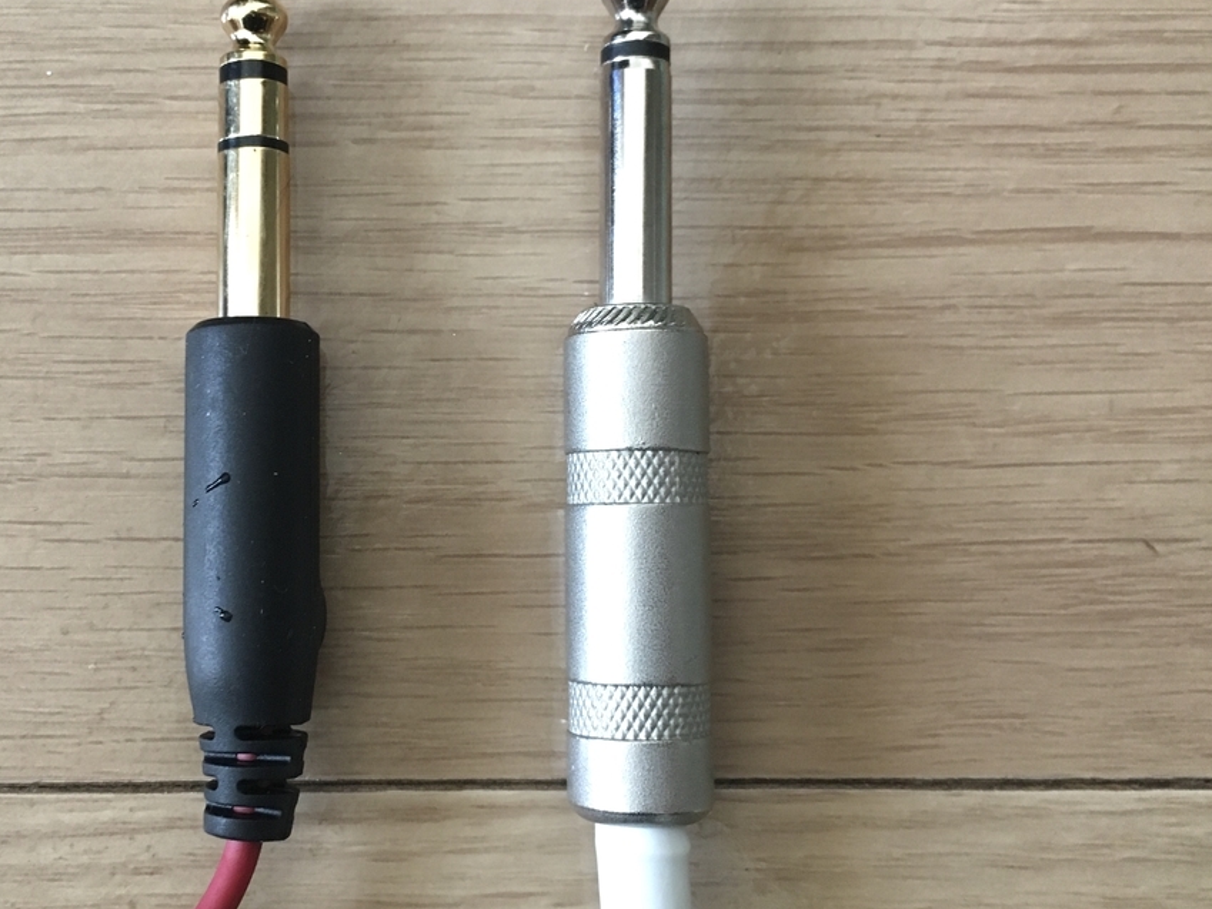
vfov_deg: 35.1
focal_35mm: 41
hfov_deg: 45.4
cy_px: 398
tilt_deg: -82.8
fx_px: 1436
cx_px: 451
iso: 200
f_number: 2.2
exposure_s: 1/17
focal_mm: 4.15
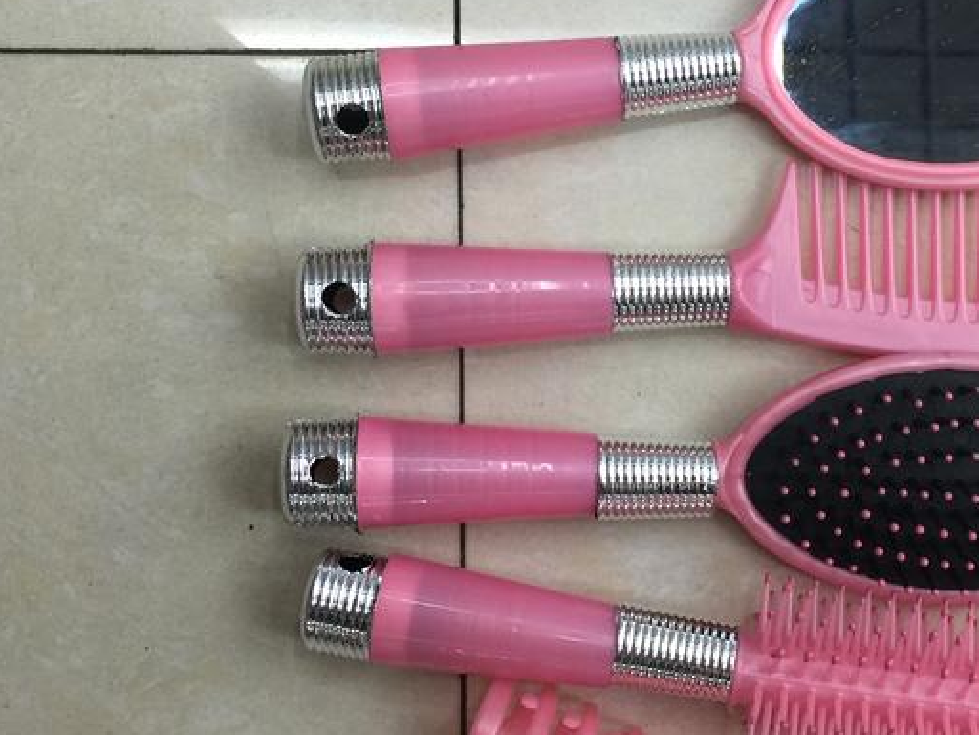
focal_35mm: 58
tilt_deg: -88.9
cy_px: 341
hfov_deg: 33.1
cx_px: 602
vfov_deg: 25.2
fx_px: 1640
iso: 40
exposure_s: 1/33
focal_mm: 4.15
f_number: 2.2
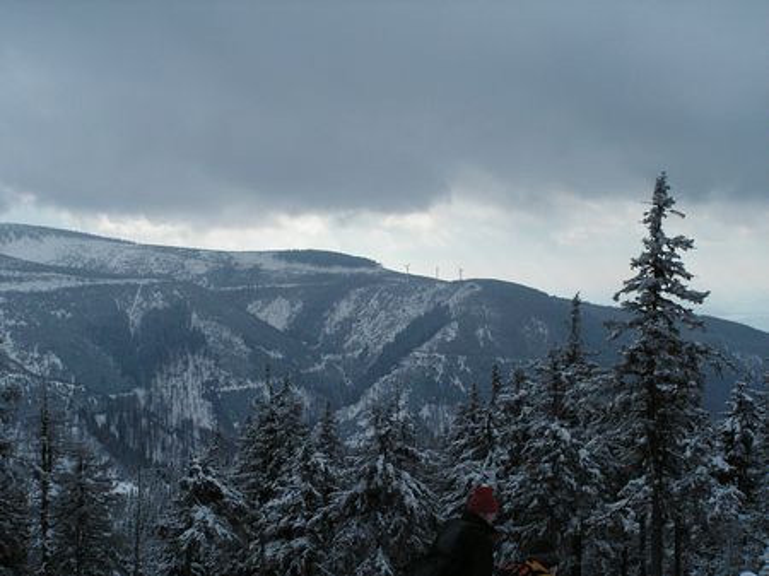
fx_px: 1576
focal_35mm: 71
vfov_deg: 20.7
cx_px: 384
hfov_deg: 27.4
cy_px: 288
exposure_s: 1/800
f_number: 4.8
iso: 100
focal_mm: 11.9
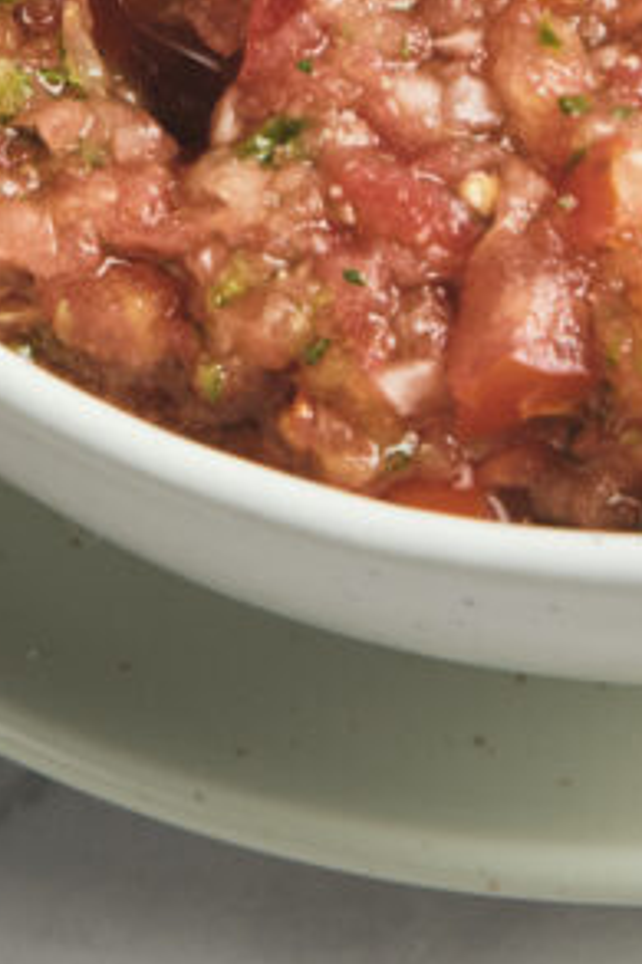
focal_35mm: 367
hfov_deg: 3.7
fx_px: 9828
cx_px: 756
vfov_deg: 5.6
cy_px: -424
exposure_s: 1/250
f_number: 9
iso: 200
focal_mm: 70
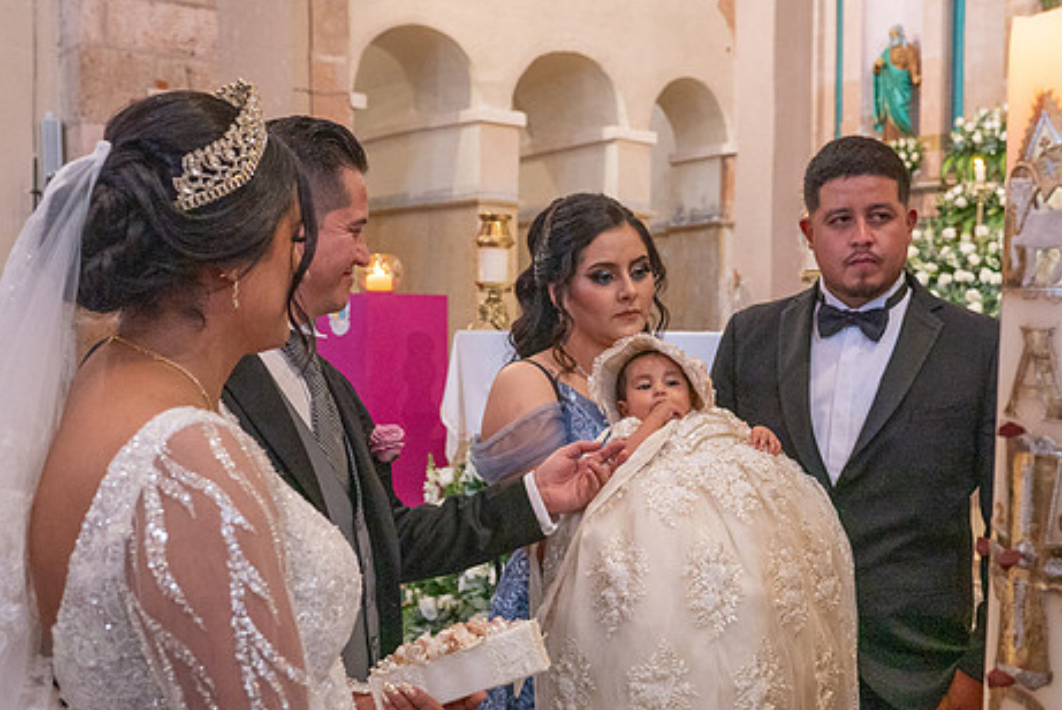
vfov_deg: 30.5
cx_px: 599
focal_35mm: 44
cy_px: 432
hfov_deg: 44.4
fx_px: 1299
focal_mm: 35
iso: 2500
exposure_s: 1/100
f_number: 5
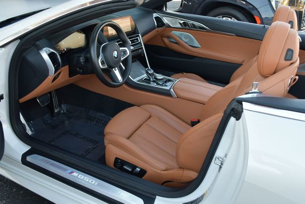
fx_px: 305
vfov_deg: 36.9
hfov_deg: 53.1
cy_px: 102
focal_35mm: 36
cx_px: 152
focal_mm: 18
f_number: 4.5
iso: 400
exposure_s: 1/250
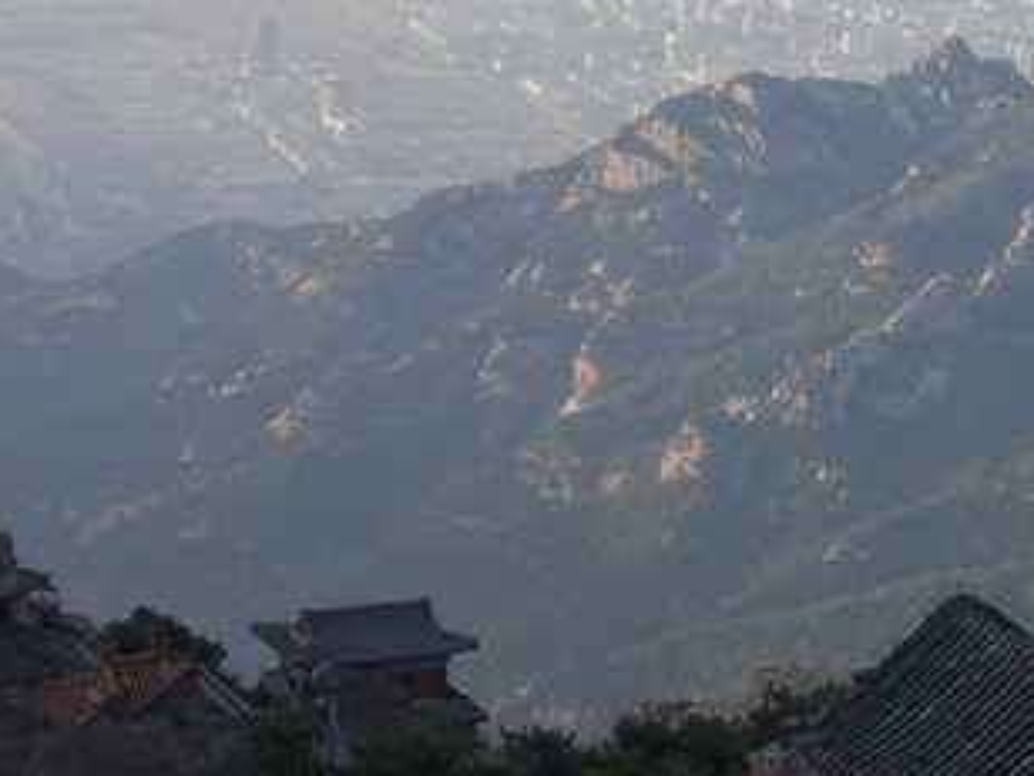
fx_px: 4540
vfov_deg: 9.7
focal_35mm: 152
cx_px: 1192
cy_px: 203
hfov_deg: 12.7
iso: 80
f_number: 4.8
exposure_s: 1/180
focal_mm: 10.5
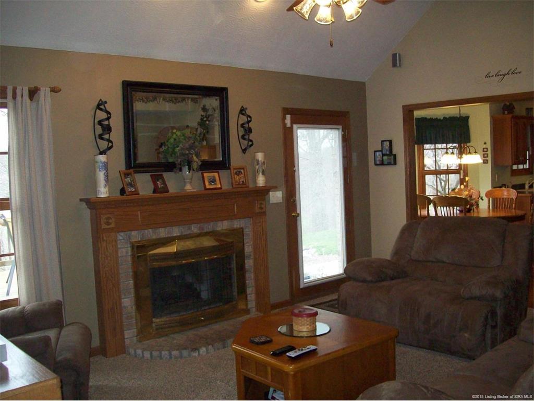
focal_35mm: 36
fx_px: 555
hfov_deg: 51.4
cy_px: 200
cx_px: 267
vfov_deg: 39.7
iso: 200
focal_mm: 6
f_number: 2.7
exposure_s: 1/64
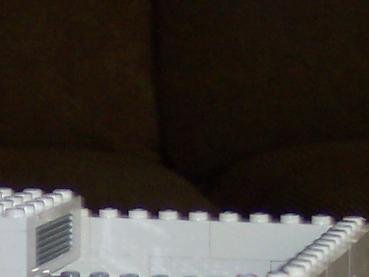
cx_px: -83
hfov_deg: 9.6
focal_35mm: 203
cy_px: 435
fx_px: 2163
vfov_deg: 7.2
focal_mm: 8
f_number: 2.8
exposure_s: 1/30
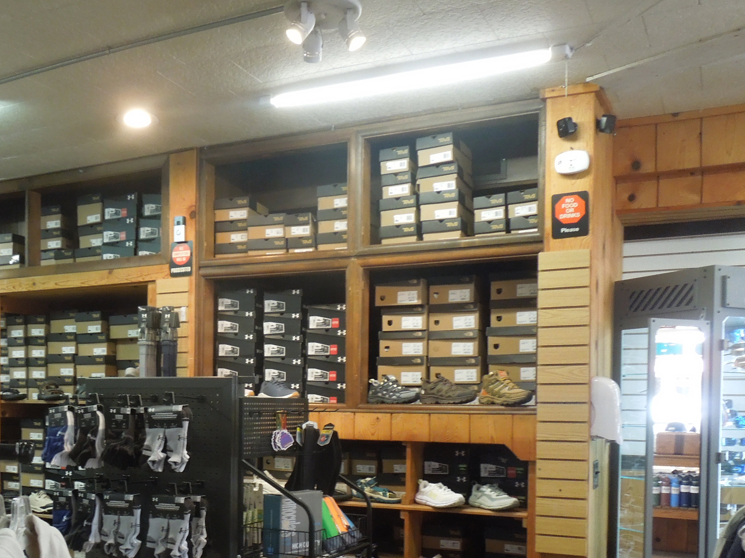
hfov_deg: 46.7
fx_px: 839
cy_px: 417
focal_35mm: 39
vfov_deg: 36.0
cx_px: 217
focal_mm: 4.5
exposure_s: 1/30
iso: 360
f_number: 3.3
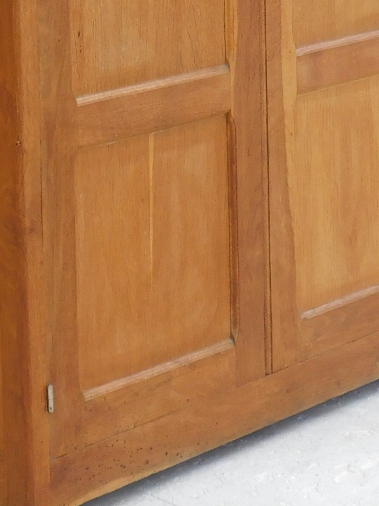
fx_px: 1884
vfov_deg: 14.7
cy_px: -137
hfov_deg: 11.5
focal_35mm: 129
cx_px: 246
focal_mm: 7.1
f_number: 3.6
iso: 125
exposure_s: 1/200
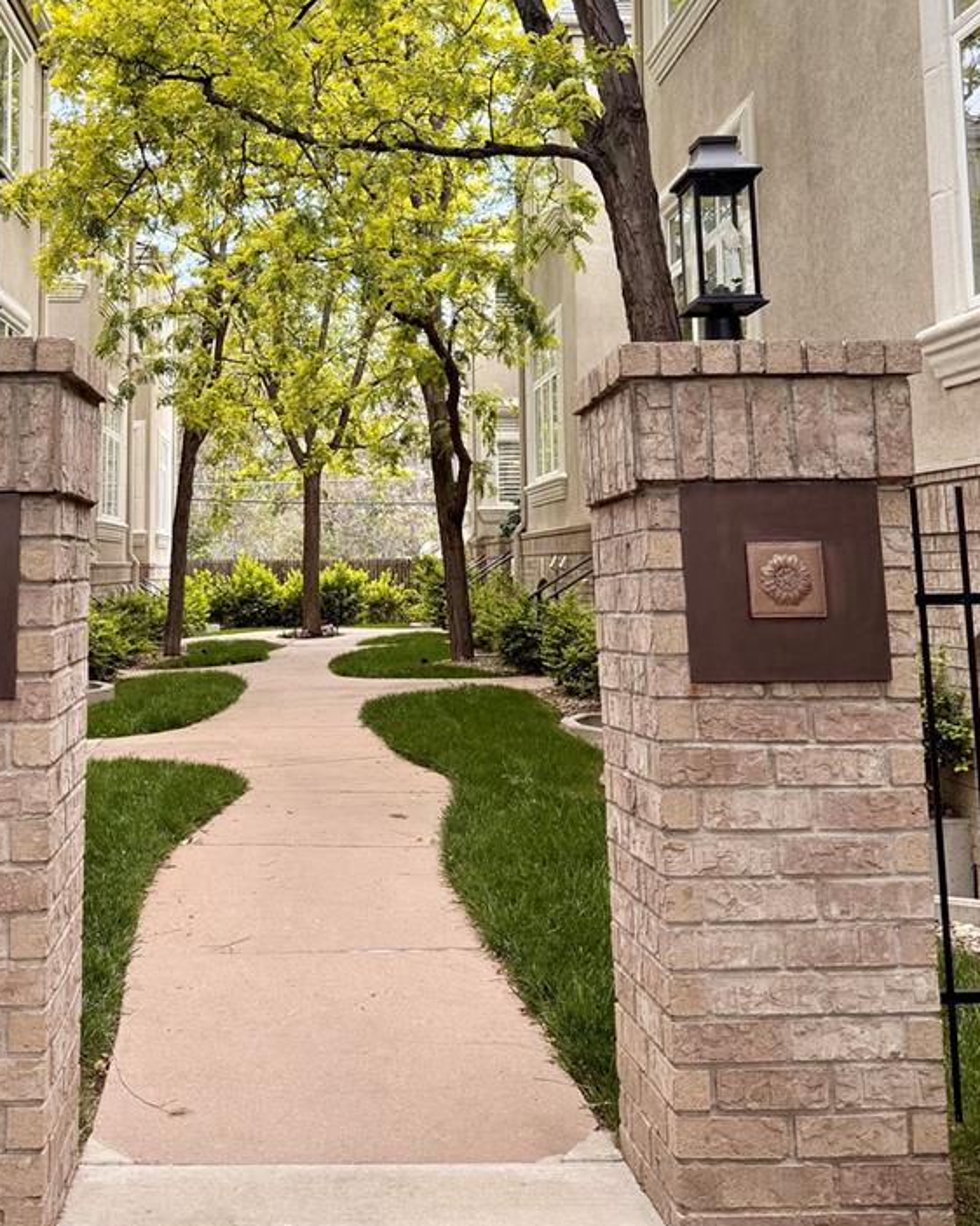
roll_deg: -0.1
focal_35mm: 40
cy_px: 373
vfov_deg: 44.9
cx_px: 330
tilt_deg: +8.2
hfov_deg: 36.9
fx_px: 1451
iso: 100
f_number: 1.78
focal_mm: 6.76
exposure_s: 1/878
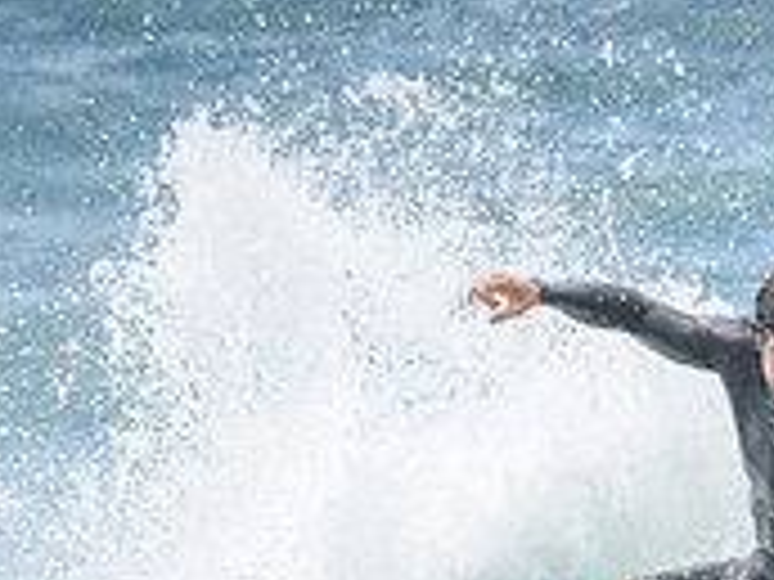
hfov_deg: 0.8
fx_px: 58068
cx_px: 986
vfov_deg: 0.6
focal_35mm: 2597
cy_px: 708
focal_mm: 800
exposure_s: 1/2000
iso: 900
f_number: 11
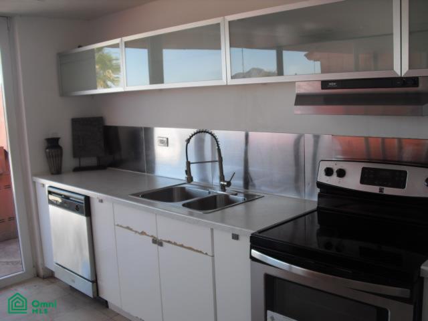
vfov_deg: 39.7
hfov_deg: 51.4
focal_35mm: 36
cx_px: 214
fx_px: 445
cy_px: 160
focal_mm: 6.3
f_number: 3.1
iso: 100
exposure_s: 1/100
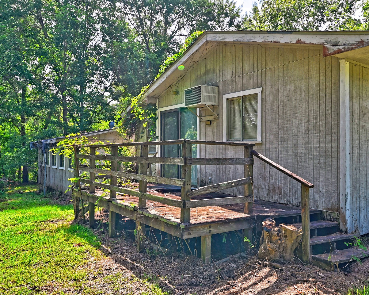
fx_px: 306
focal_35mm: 28
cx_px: 196
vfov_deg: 51.5
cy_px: 149
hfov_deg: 62.2
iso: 400
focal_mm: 24
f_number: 8
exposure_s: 1/200
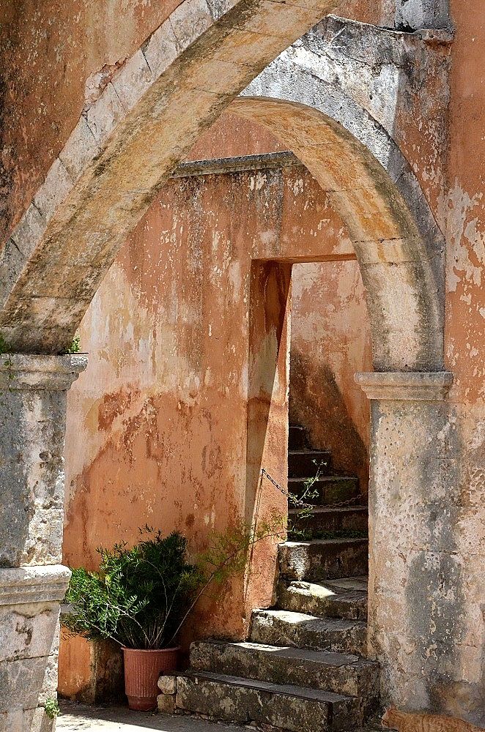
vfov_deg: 22.0
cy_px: 366
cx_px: 242
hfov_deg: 14.6
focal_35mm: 93
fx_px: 1888
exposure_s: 1/640
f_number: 13
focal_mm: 62
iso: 2000
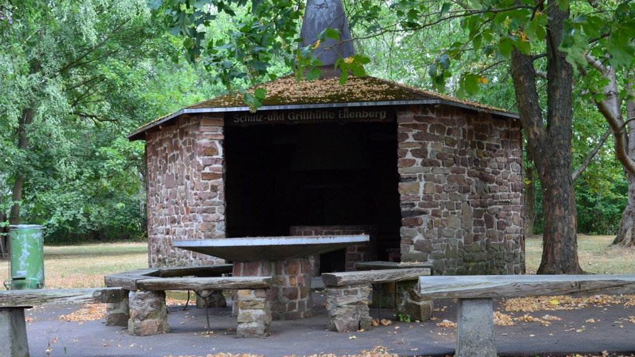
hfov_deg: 38.5
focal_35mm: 54
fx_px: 909
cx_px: 316
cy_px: 209
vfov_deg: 22.2
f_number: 10
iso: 400
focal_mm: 34
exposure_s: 1/50
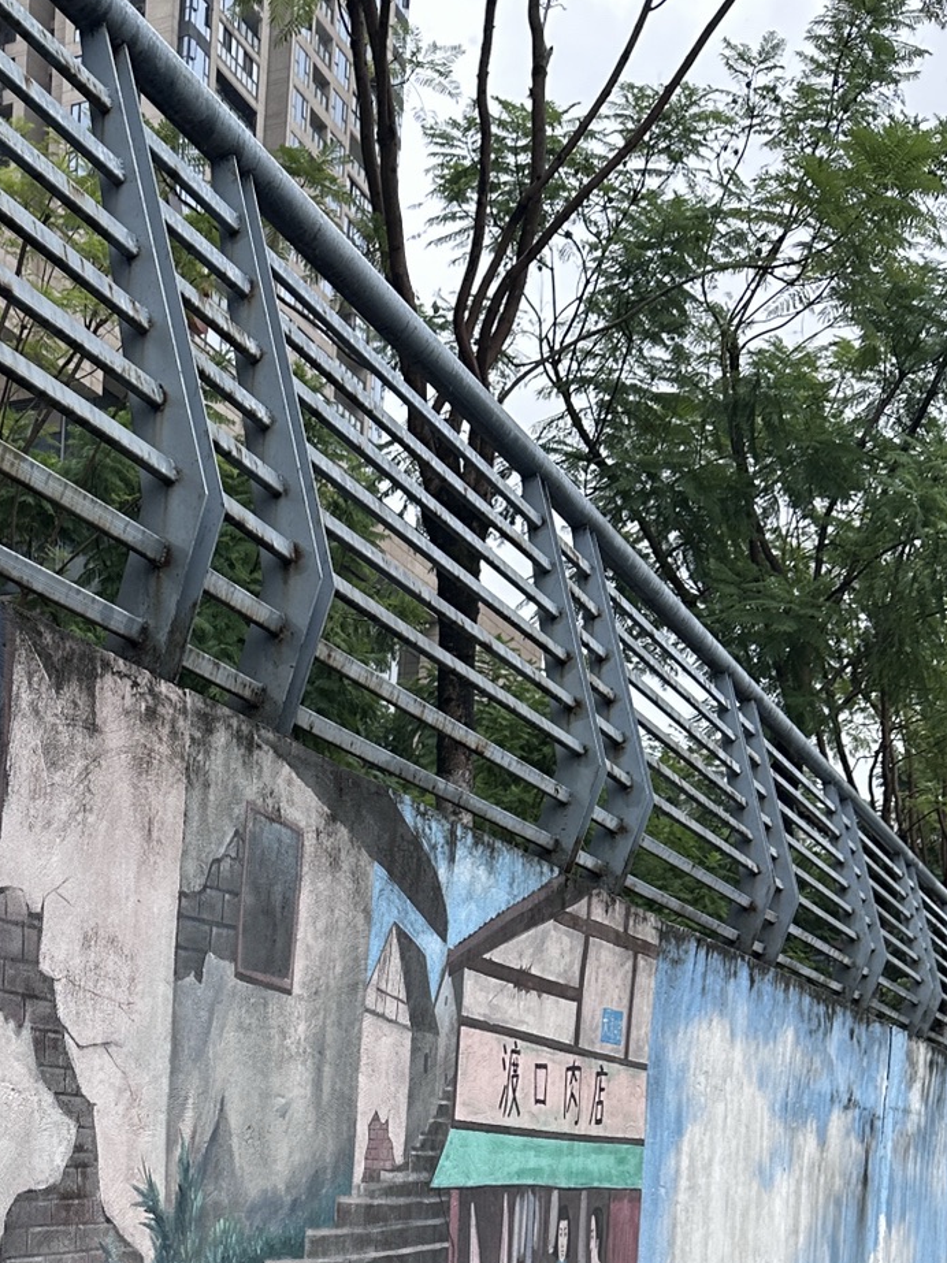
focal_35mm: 52
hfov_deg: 26.9
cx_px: 62
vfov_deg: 33.6
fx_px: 1897
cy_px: 1271
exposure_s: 1/634
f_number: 1.78
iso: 80
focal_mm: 6.86
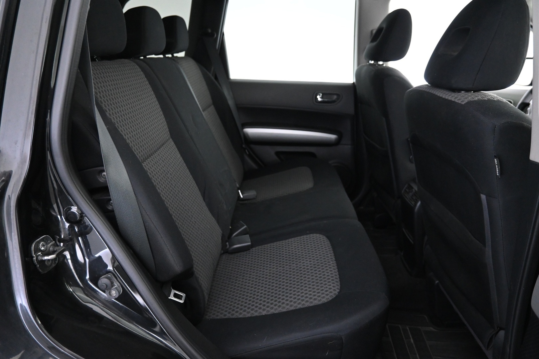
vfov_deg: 53.1
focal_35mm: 24
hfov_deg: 73.7
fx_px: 359
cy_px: 180
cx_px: 270
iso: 3600
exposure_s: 1/25
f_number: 3.5
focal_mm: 16
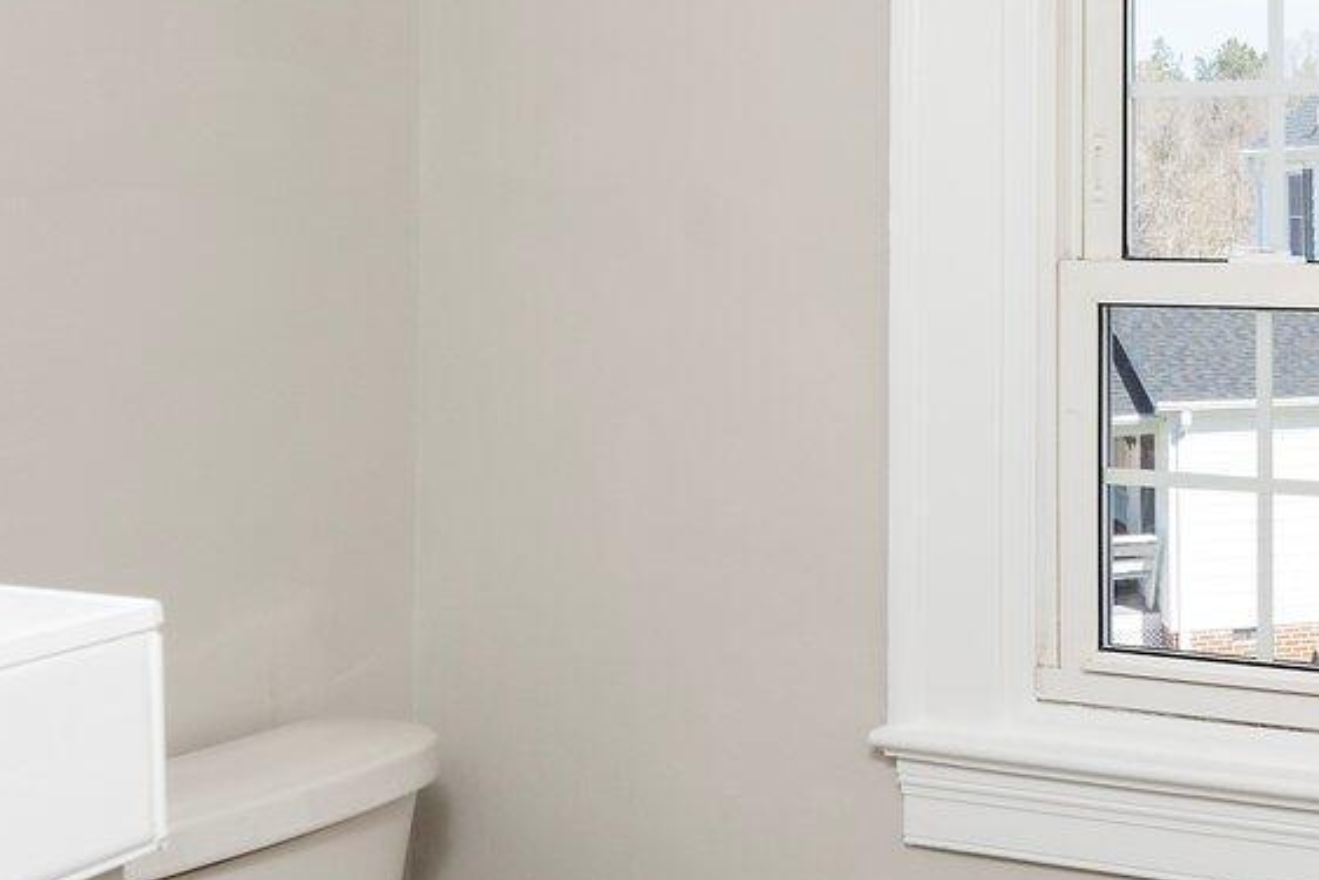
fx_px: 1869
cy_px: 259
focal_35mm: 51
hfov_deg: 36.4
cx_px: 1192
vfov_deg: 26.3
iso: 640
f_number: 11
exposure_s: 1/80
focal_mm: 14
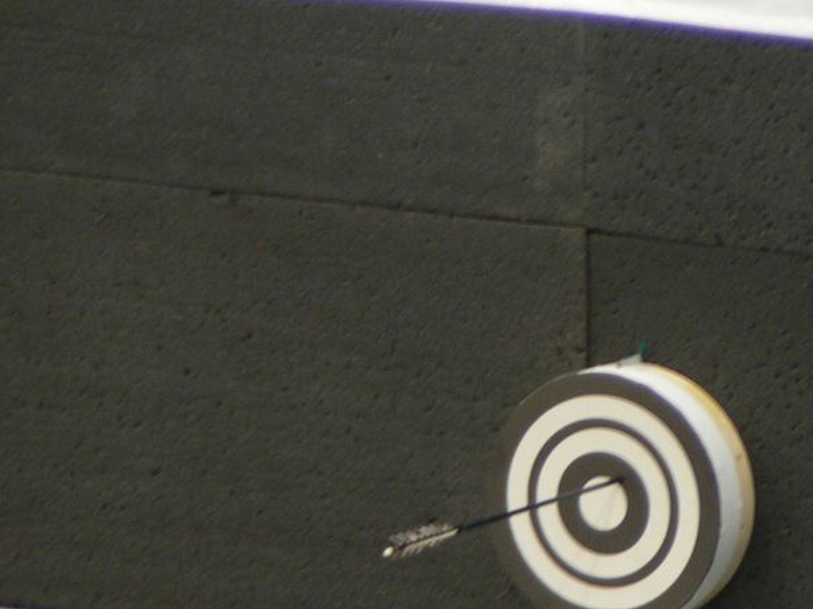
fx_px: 20194
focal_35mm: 860
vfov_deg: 1.7
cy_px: 539
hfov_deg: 2.3
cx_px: 516
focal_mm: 72
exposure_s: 1/10
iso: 100
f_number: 3.3
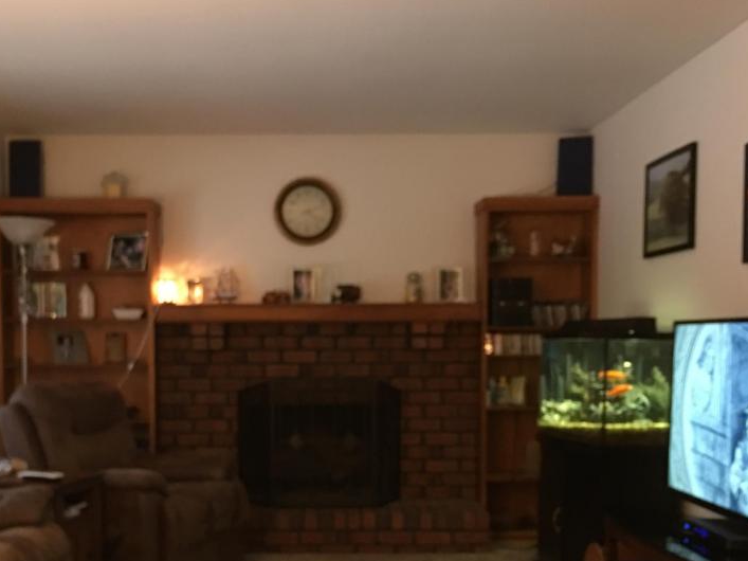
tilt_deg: -3.0
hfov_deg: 44.6
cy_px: 399
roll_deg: -0.4
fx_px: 907
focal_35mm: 42
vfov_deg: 33.8
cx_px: 297
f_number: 2.2
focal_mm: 4.15
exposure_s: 1/4
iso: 80
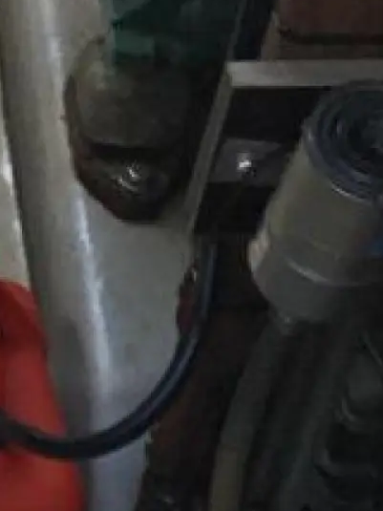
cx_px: -413
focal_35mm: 134
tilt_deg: -60.9
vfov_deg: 12.2
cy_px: 1170
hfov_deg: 10.1
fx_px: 1978
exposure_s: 1/166
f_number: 1.8
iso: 20
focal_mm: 3.99
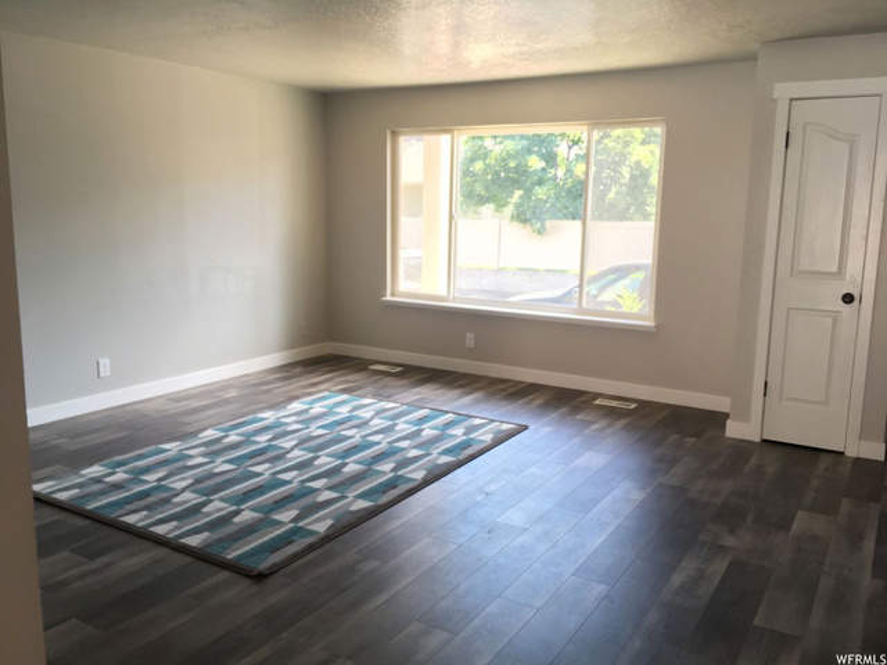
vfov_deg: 48.2
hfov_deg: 61.7
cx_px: 444
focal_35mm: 29
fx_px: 743
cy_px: 332
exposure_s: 1/30
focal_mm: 4.15
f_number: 2.2
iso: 25
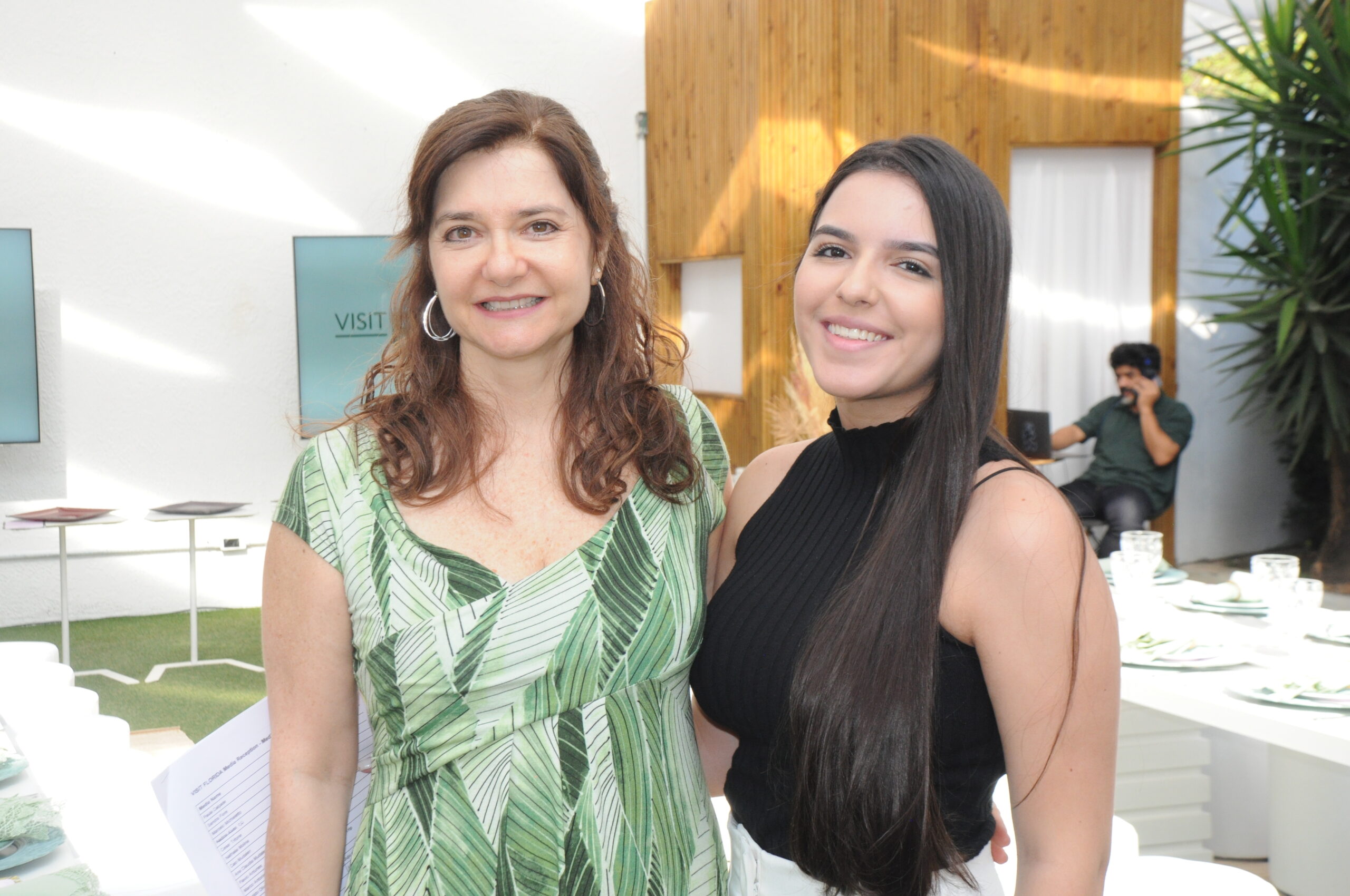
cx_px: 675
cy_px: 448
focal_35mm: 57
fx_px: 2135
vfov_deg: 23.7
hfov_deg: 35.1
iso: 800
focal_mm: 38
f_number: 10
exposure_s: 1/200
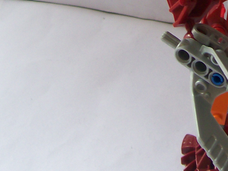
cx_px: 262
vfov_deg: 12.7
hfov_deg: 17.1
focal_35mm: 111
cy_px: -84
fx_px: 731
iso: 80
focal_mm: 6
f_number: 2.7
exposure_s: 1/72
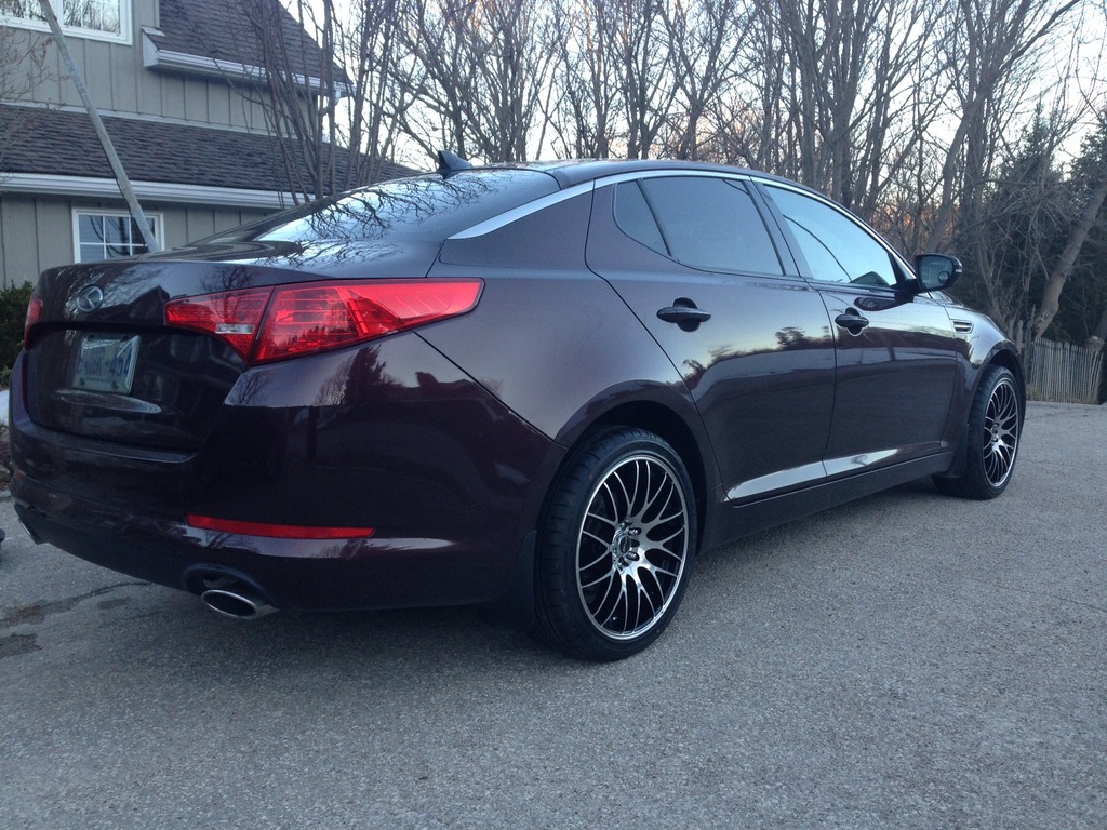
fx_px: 1055
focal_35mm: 33
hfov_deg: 55.4
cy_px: 415
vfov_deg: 42.9
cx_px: 554
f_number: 2.4
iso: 80
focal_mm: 4.12
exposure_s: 1/120
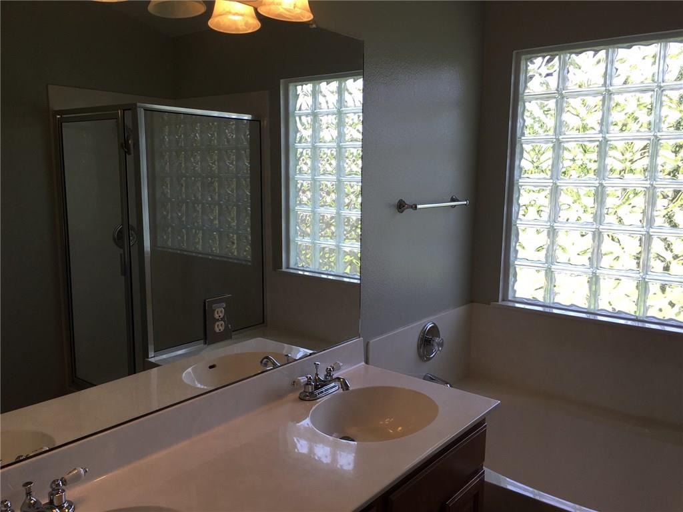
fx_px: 572
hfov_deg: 61.7
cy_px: 256
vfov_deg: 48.2
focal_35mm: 29
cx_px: 342
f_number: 2.2
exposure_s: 1/120
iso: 25
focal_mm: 4.15
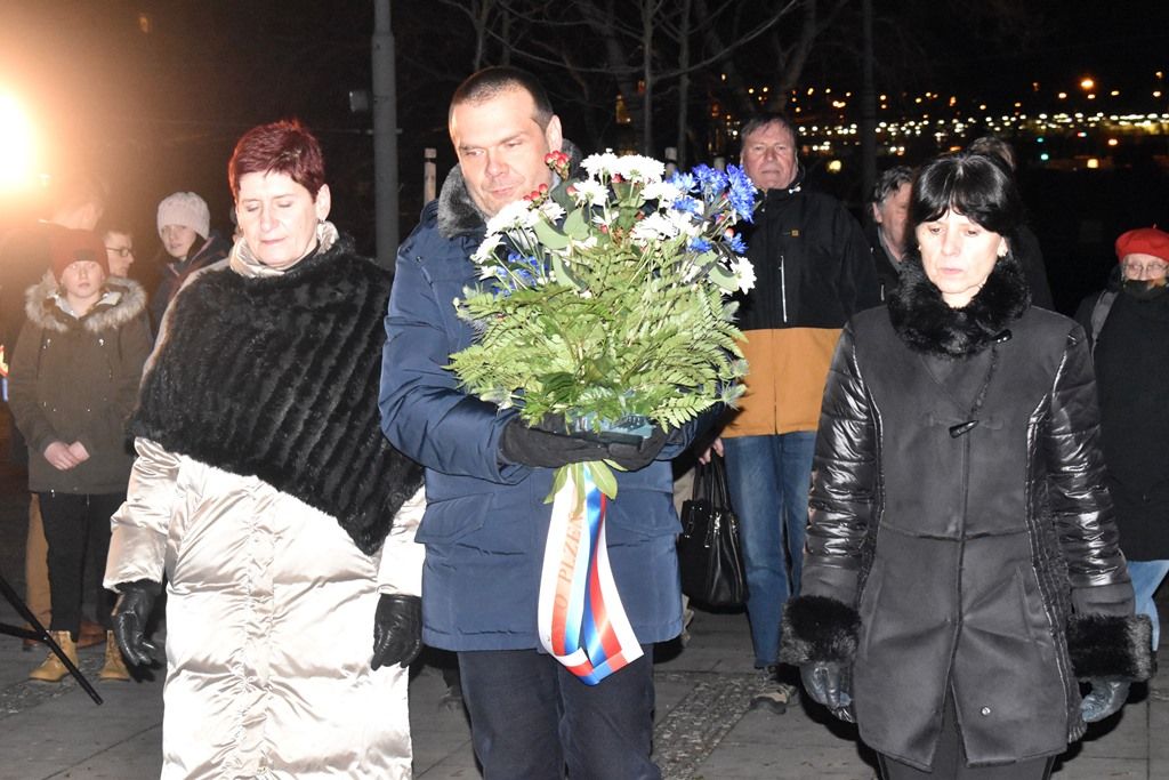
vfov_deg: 16.6
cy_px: 390
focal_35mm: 82
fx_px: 2679
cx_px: 584
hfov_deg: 24.6
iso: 6400
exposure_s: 1/100
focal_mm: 55
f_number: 8
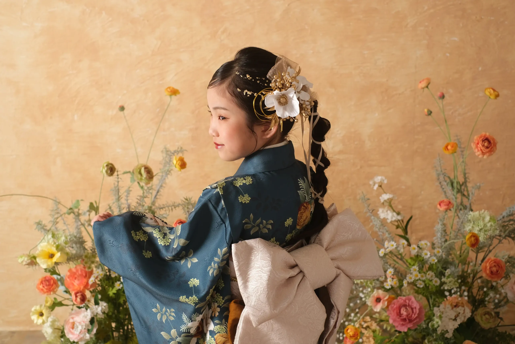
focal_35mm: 53
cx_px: 258
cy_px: 172
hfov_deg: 37.5
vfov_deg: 25.5
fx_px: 758
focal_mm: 35
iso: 200
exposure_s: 1/125
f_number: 4
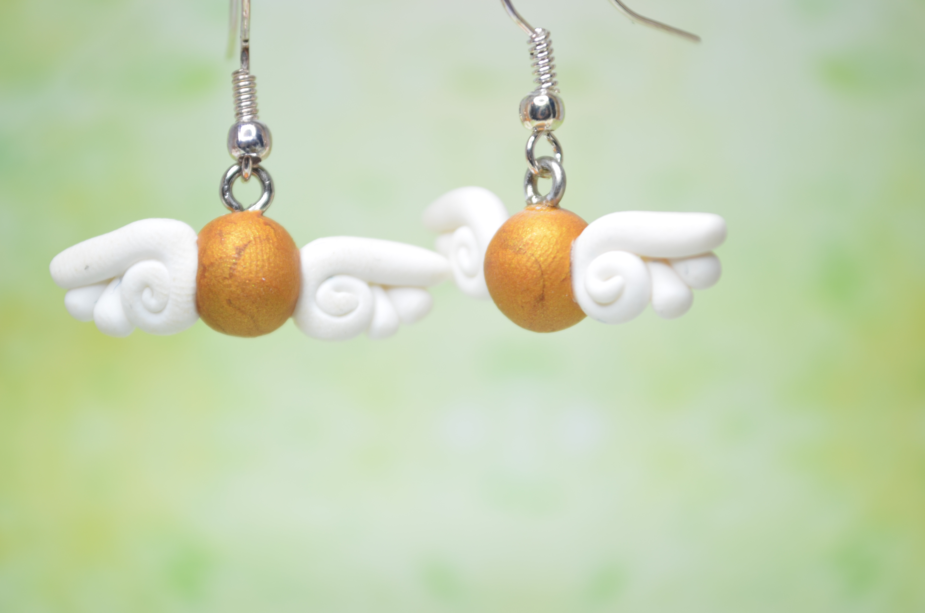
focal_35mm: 82
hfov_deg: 24.7
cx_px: 462
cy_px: 306
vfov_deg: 16.5
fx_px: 2115
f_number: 5.6
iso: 100
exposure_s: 1/25
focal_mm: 55
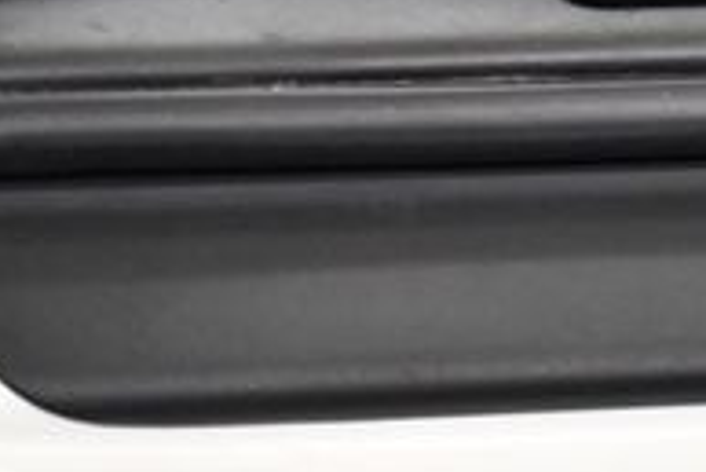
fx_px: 3513
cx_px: 1097
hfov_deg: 11.0
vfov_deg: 7.7
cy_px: 139
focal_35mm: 179
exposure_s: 1/125
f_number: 4.8
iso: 3200
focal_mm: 36
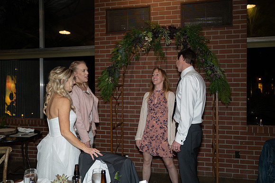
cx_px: 138
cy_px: 92
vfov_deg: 43.6
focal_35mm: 30
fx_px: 229
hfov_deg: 61.9
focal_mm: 30
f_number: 2.8
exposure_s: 1/160
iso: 2000
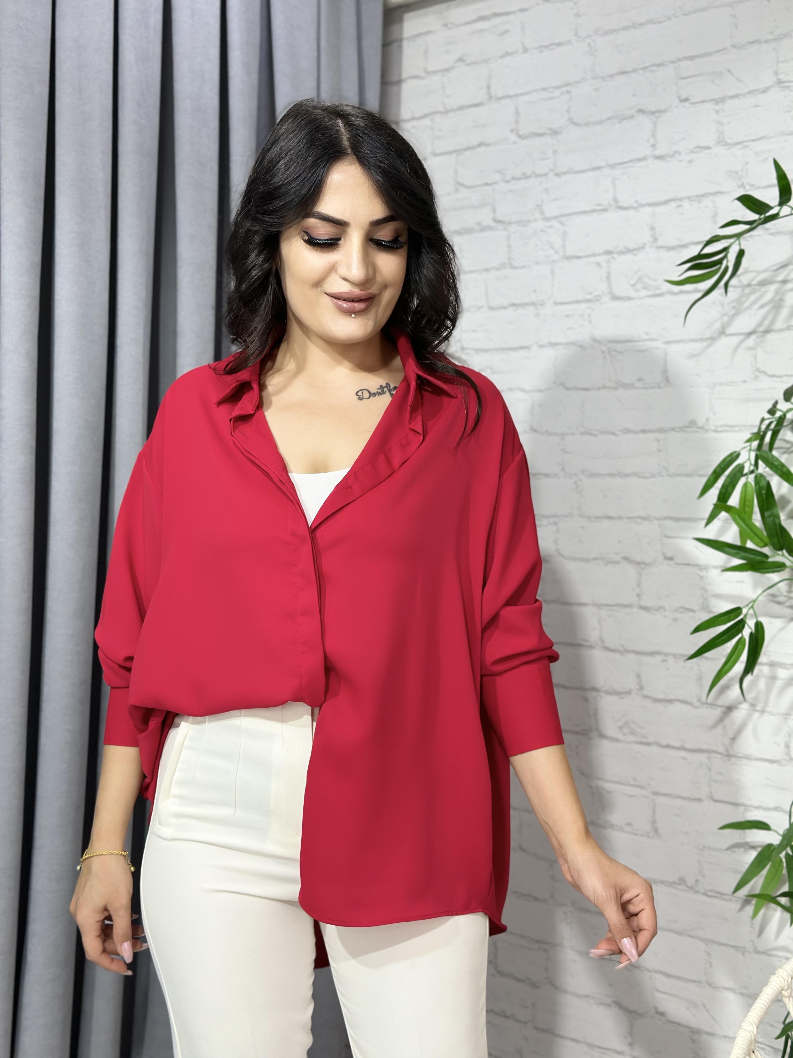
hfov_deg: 30.3
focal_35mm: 48
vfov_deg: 39.7
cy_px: 529
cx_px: 396
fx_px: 1466
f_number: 1.78
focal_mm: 6.86
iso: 100
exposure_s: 1/100
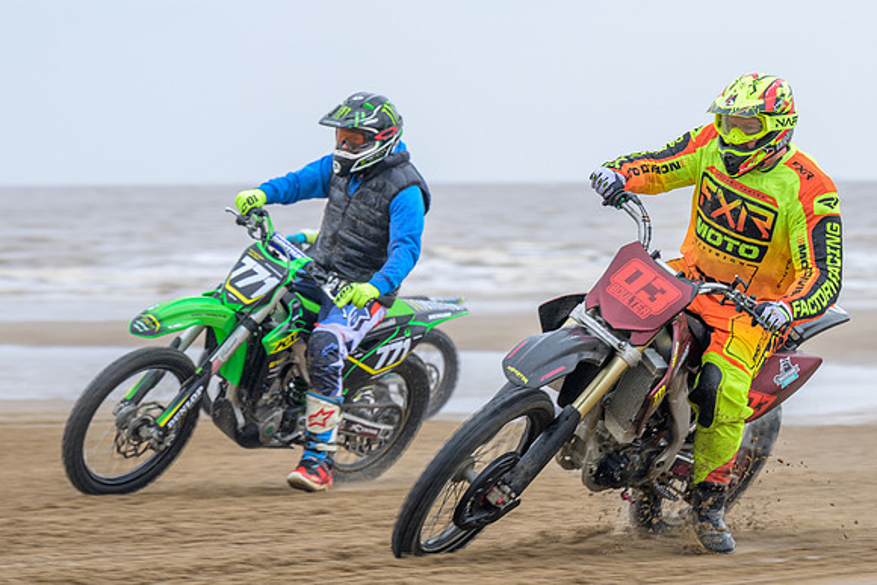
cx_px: 339
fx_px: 4528
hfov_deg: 11.1
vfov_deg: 7.4
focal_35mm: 186
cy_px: 279
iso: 64
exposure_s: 1/200
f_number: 4
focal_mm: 97
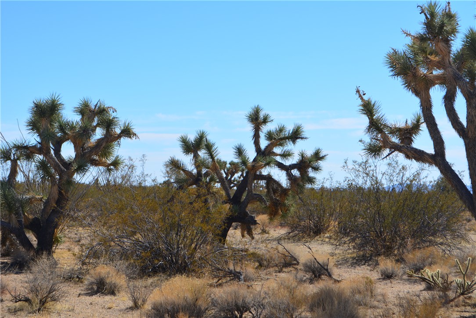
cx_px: 238
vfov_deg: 16.6
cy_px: 159
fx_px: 1091
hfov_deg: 24.6
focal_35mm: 82
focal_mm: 55
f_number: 11
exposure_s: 1/400
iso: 200
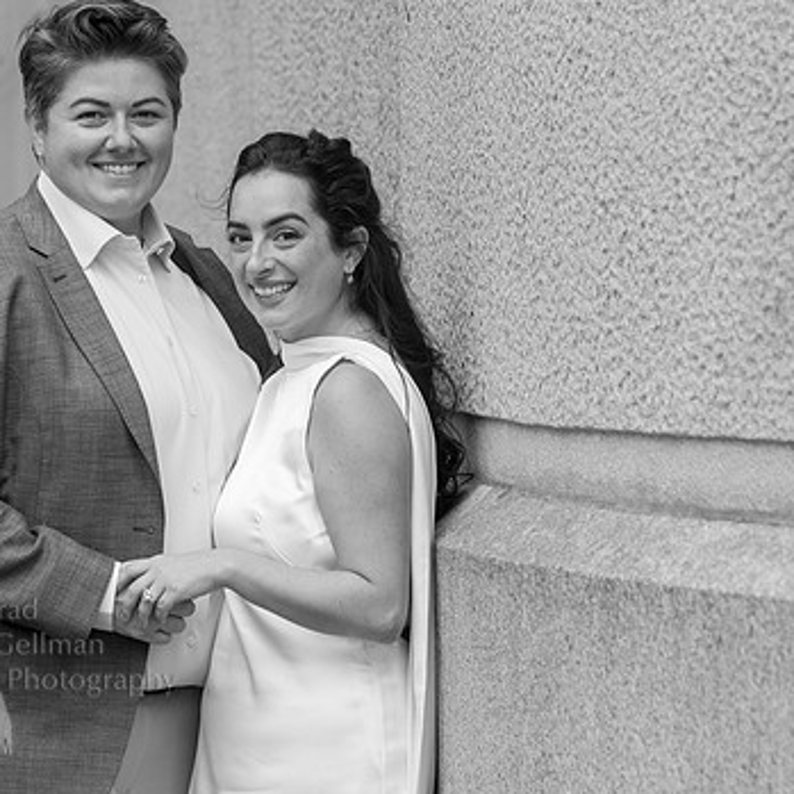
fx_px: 4801
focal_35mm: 185
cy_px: 351
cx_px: 302
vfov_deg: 9.5
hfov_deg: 9.5
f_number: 5
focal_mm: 122
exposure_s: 1/320
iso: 800
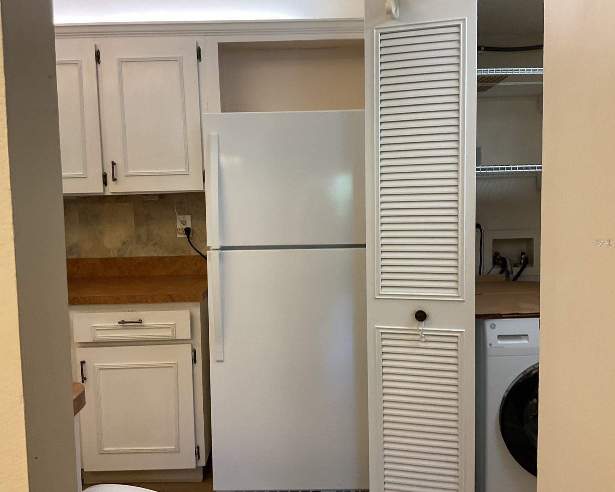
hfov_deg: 57.2
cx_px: 299
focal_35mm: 31
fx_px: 564
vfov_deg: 47.1
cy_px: 242
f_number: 1.8
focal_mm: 3
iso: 64
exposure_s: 1/60
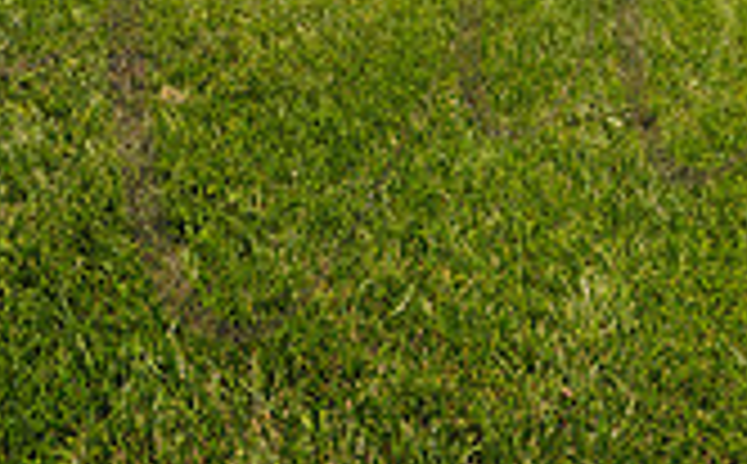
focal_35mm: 50
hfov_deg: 36.0
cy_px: -367
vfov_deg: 19.4
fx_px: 1016
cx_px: -18
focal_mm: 14
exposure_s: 1/640
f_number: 9
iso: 400
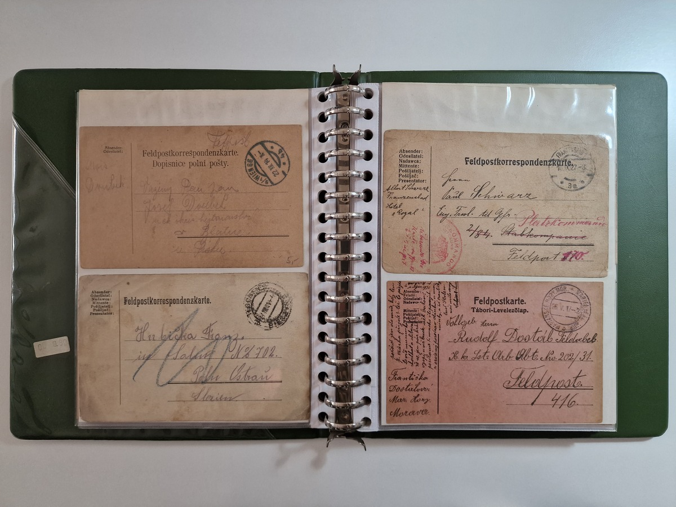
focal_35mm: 23
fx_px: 449
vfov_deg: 58.9
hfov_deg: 73.9
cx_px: 338
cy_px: 254
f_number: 1.8
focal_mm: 6.4
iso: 200
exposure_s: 1/180
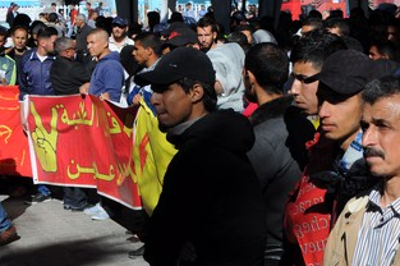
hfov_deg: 22.7
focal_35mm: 86
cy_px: 98
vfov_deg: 15.8
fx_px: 955
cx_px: 401
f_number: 10
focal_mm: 28
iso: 200
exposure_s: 1/400
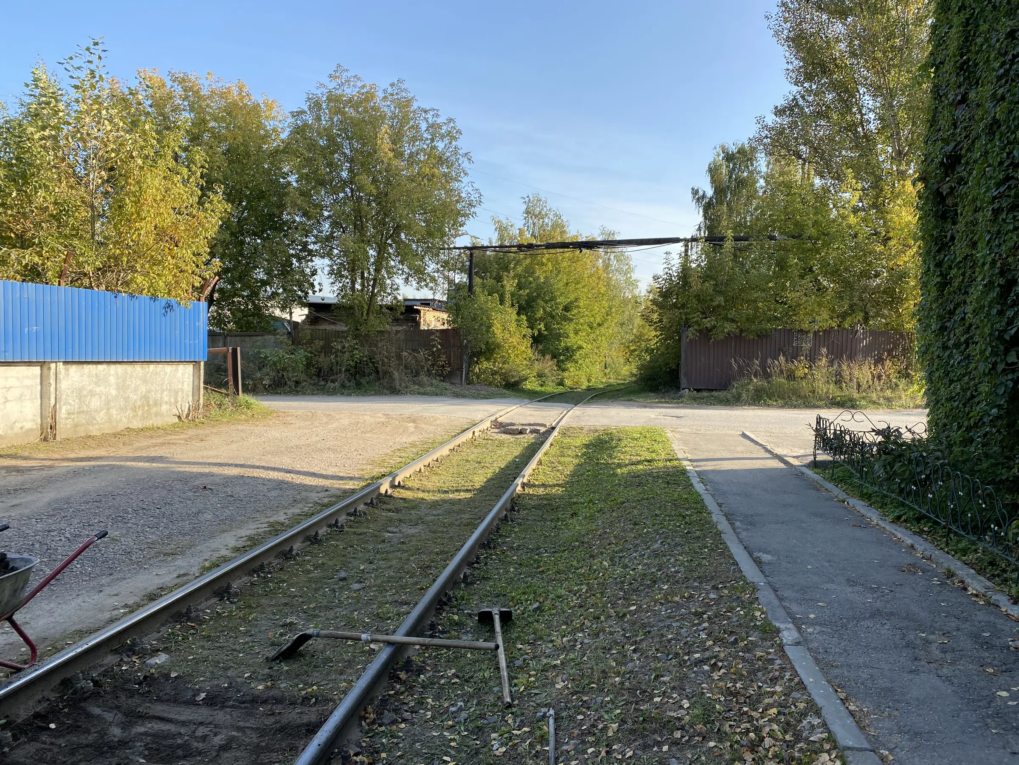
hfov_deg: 67.3
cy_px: 382
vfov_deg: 53.1
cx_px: 510
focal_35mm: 26
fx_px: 765
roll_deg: -1.6
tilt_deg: -2.3
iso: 32
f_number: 1.8
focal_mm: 4.25
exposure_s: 1/965
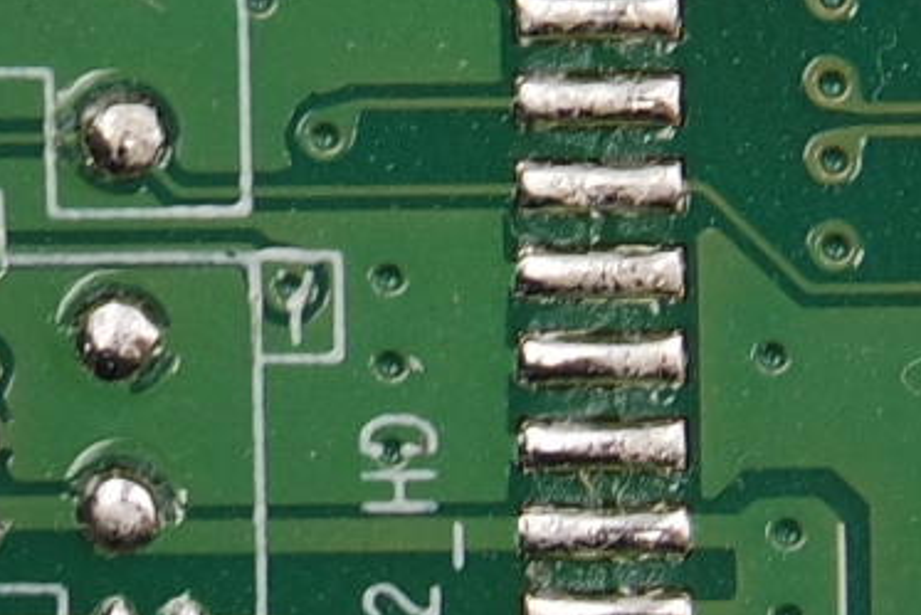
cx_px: 607
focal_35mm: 279
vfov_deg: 4.9
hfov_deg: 7.4
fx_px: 7140
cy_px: -170
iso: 160
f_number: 4
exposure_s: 1/60
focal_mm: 13
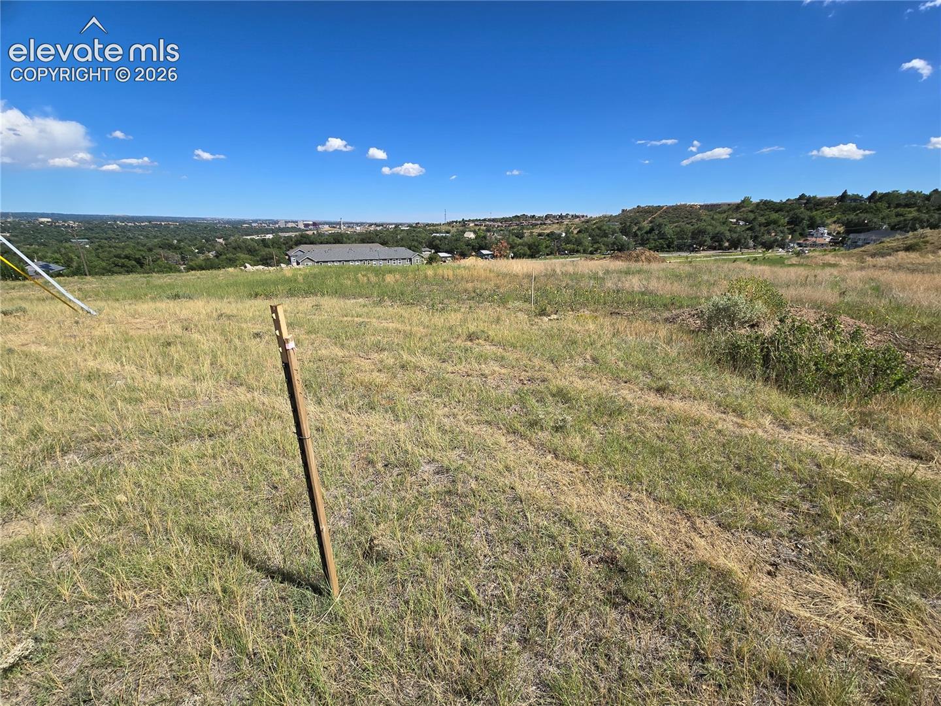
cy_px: 353
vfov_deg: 89.9
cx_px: 470
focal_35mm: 13
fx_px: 353
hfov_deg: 106.2
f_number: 2.2
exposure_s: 1/3009
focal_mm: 2.2
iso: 50
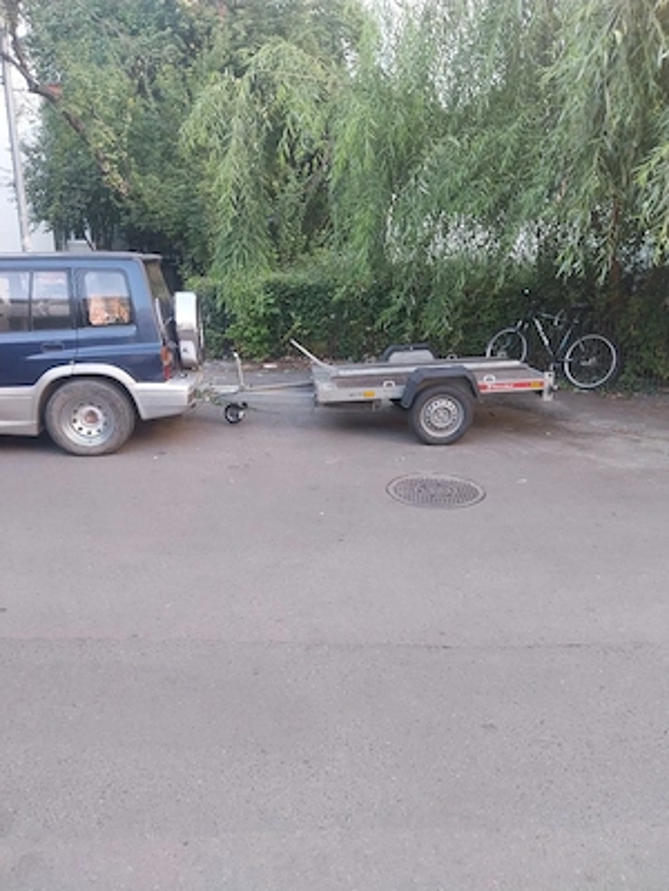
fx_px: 670
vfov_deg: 67.3
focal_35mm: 26
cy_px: 446
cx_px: 334
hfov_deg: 53.1
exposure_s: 1/50
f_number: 1.8
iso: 64
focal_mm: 4
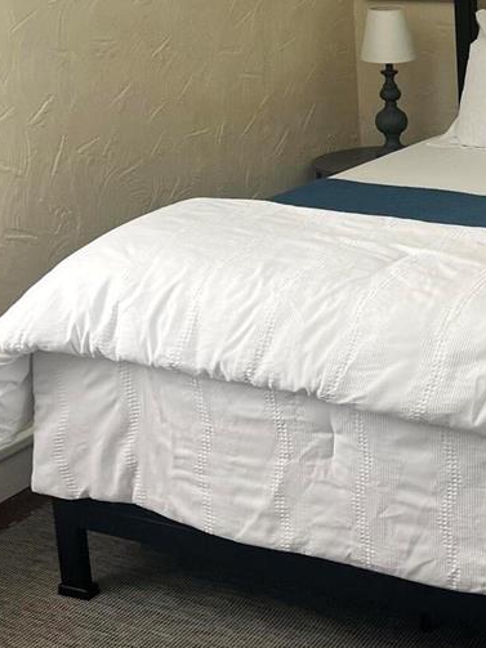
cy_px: 196
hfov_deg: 22.2
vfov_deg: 30.9
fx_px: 1161
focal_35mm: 62
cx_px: 545
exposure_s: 1/60
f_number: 1.5
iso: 200
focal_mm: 5.7
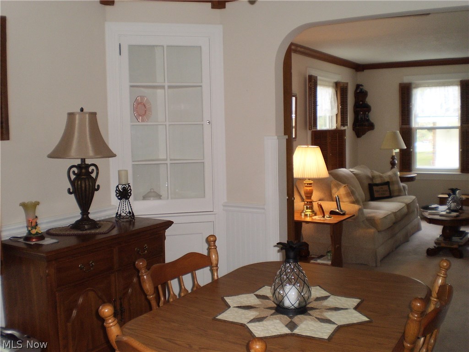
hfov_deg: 51.4
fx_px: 488
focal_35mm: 36
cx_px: 234
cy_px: 176
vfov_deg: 39.7
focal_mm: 6.3
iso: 125
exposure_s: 1/30
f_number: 3.1
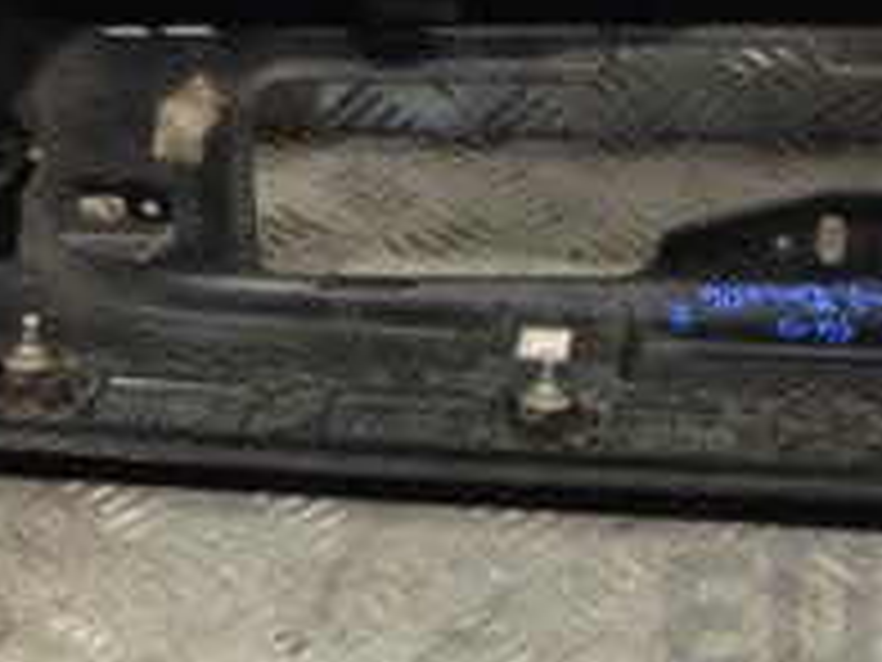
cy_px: 18
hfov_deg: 18.5
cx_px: 580
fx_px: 2701
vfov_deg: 13.8
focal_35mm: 106
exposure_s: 1/30
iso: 110
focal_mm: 24
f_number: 4
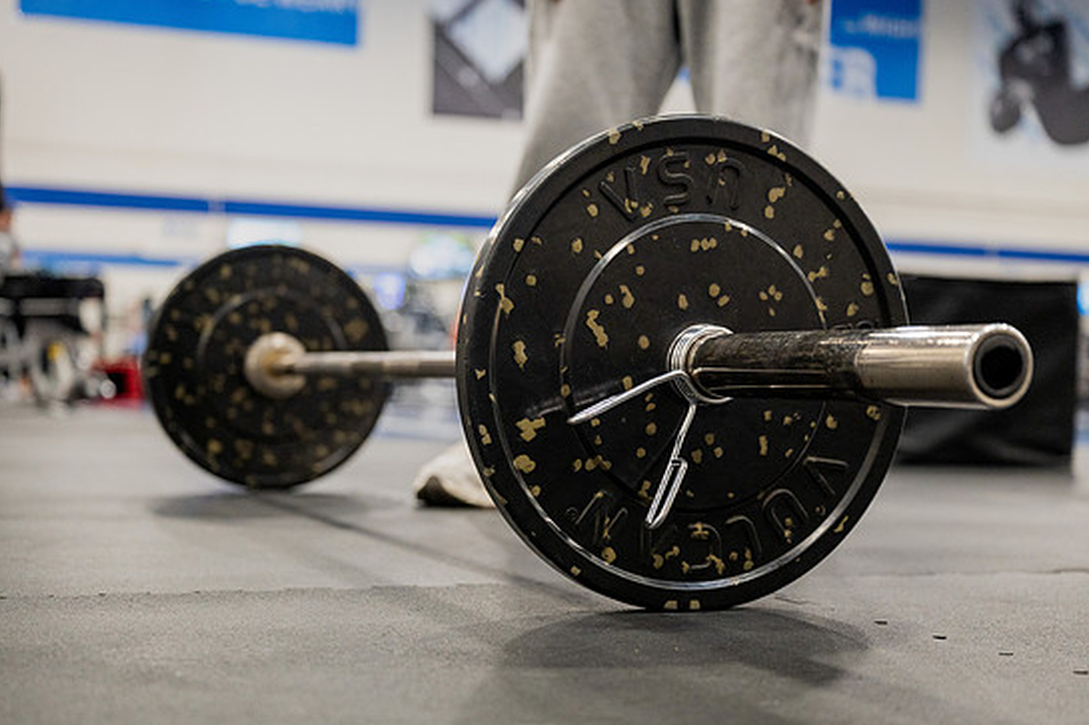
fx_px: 1572
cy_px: 409
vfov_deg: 26.0
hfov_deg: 38.2
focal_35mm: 52
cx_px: 522
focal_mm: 44
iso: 1000
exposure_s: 1/125
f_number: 2.8
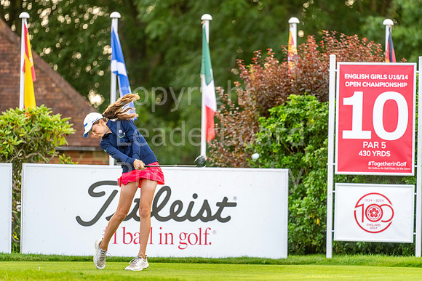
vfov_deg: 4.6
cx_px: 211
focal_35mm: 300
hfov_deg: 6.9
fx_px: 3517
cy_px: 140
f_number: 4
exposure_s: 1/1000
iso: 640
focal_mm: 300
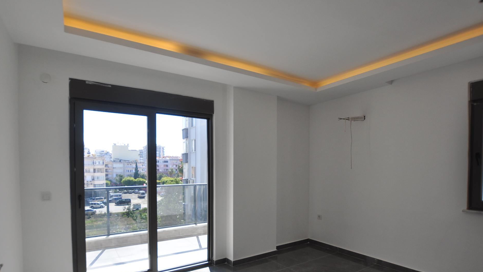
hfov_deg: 92.4
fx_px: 231
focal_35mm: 18
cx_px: 218
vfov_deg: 60.1
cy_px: 174
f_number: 4
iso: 200
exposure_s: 1/640
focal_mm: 10
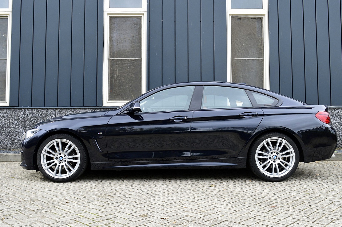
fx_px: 327
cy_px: 114
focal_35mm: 34
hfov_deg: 55.1
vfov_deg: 38.3
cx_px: 171
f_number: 8
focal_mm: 23
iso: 400
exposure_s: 1/60
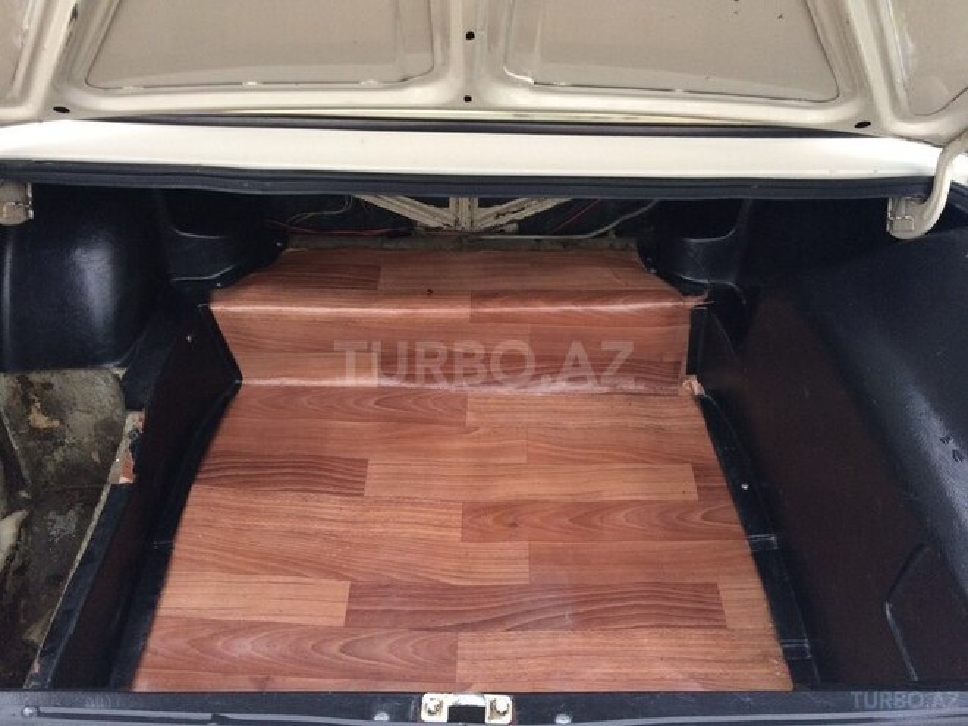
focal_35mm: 29
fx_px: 811
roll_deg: -6.1
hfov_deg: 61.7
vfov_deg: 48.2
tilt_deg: -40.3
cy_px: 363
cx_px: 484
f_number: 2.2
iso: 160
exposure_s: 1/33
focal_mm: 4.15
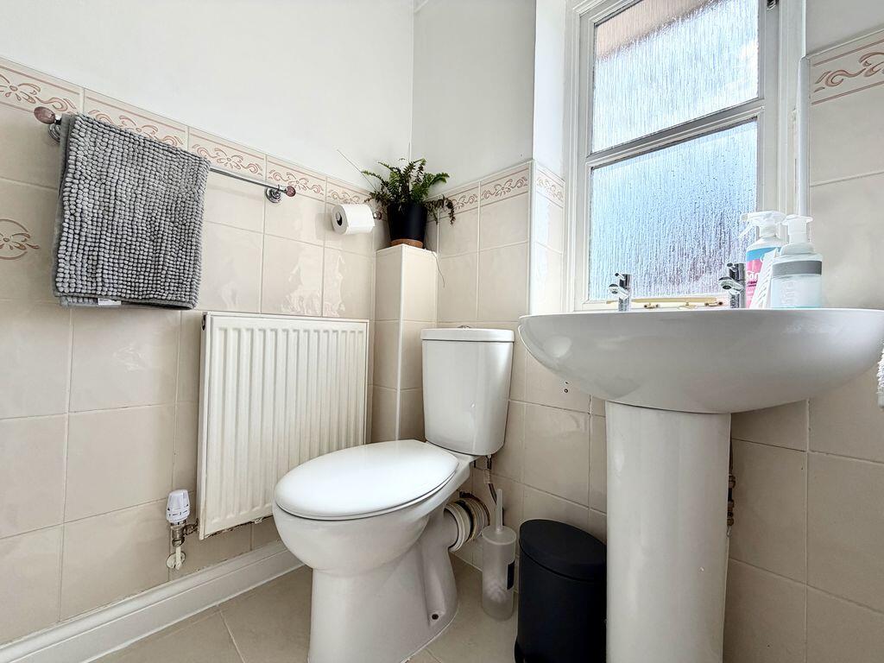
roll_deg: -1.6
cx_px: 442
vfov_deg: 85.7
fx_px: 358
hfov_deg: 102.1
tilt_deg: +1.0
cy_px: 332
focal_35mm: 14
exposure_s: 1/393
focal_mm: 2.22
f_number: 2.2
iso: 50
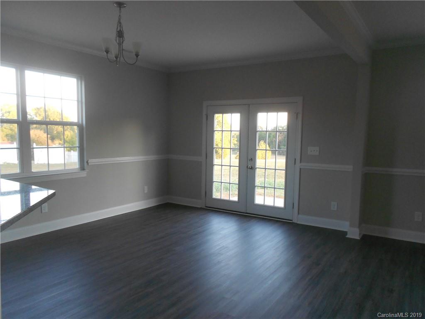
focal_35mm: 26
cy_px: 160
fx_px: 319
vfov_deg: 53.1
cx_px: 212
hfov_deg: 67.3
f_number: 3.2
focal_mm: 4.6
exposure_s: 1/30
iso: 250
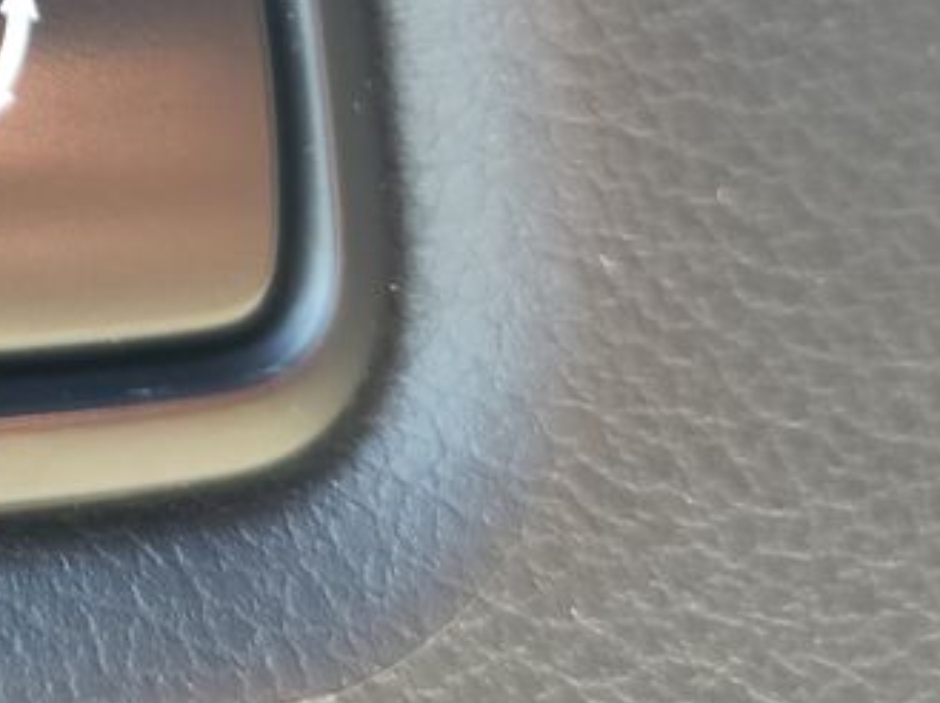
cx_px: -154
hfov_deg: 21.8
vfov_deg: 16.7
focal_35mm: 84
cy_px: -177
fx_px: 2279
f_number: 1.69
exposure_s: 1/400
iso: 882
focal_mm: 7.01
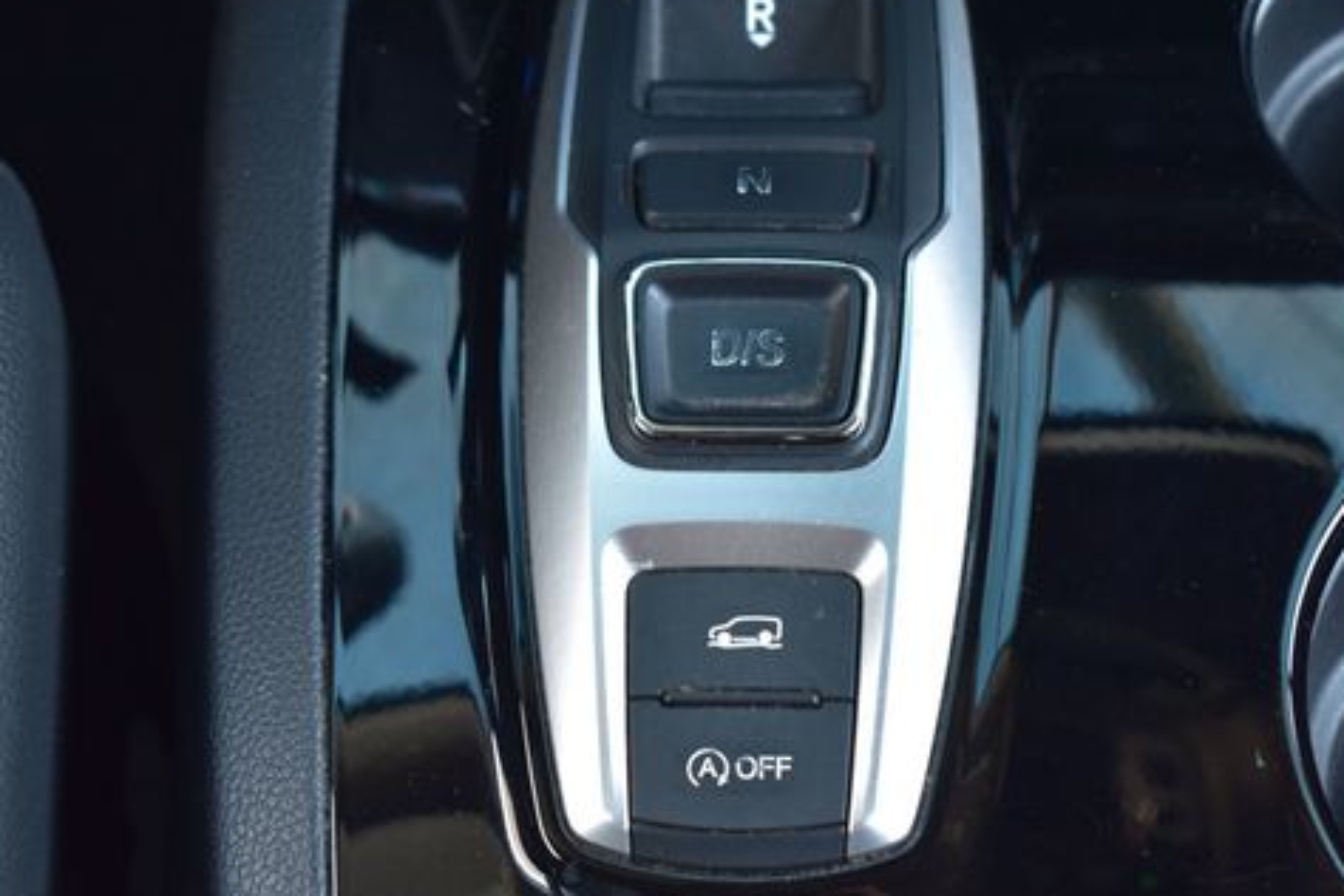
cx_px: 749
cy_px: 431
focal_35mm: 85
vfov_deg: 16.1
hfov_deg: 23.9
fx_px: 3173
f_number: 6.3
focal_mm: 42
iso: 450
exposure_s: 1/15
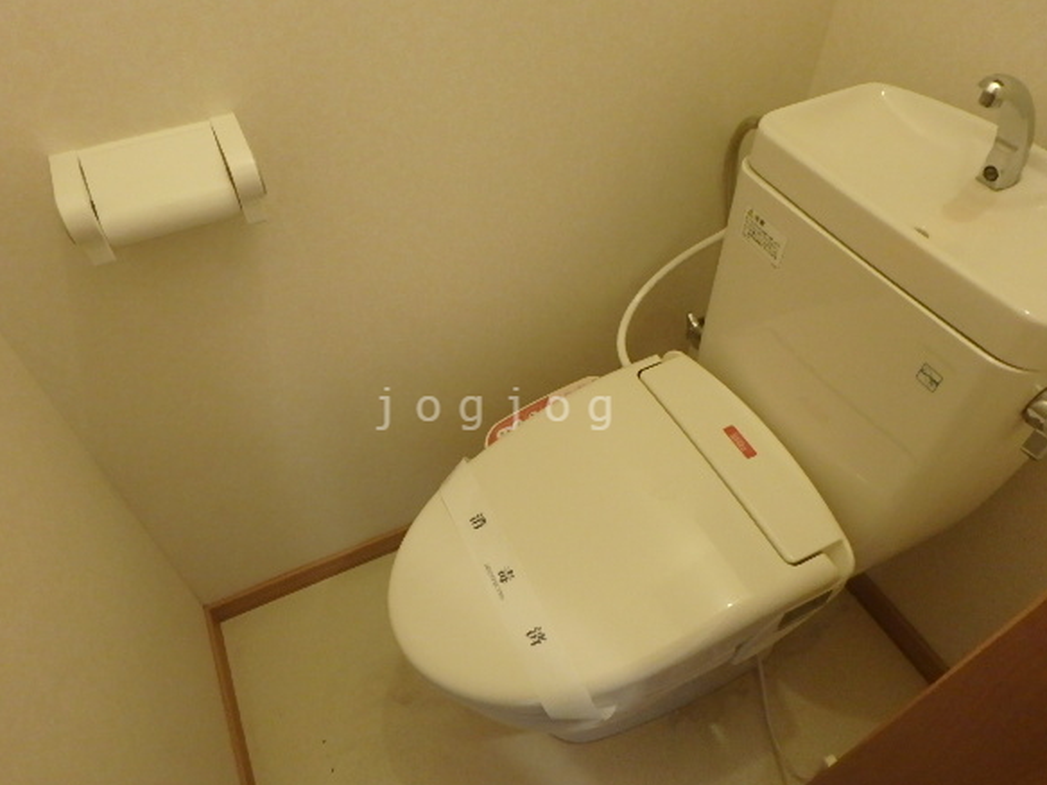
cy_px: 409
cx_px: 498
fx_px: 696
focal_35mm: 23
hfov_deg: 73.9
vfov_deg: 58.9
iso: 500
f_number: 3.5
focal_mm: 3.7
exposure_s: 1/30
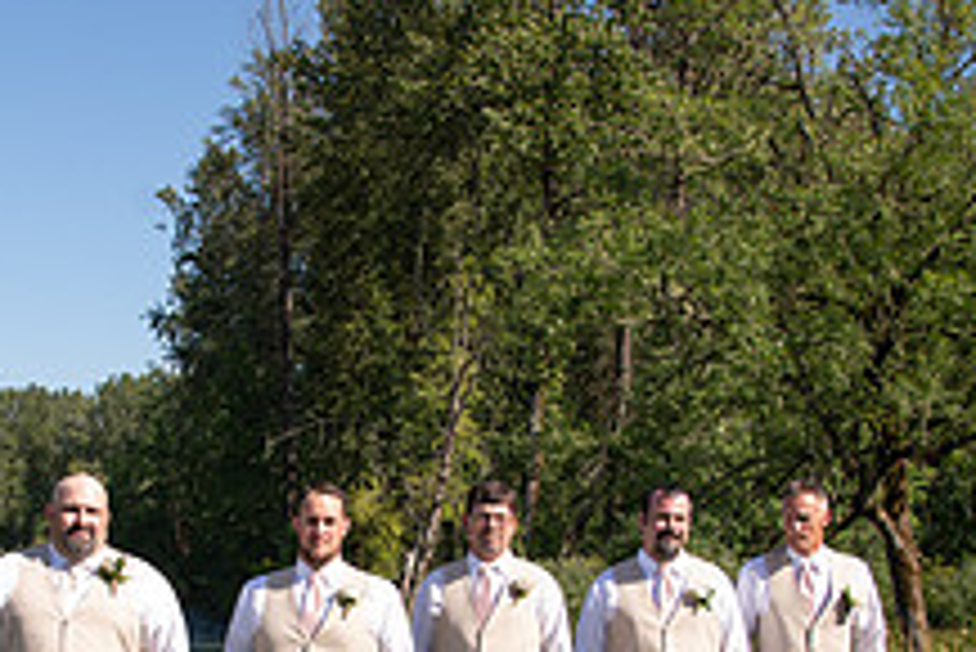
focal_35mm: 64
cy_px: 623
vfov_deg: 20.7
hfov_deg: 30.9
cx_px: 256
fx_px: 1736
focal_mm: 24
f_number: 6.3
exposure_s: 1/400
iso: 200
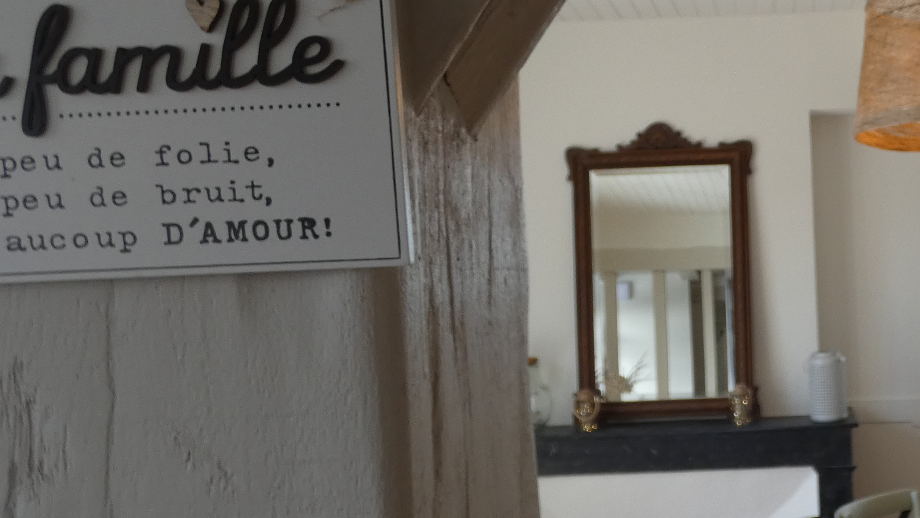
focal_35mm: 46
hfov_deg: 41.6
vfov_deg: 25.8
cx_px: 797
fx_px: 1122
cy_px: 356
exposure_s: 1/100
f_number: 2.8
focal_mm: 3.6
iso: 80
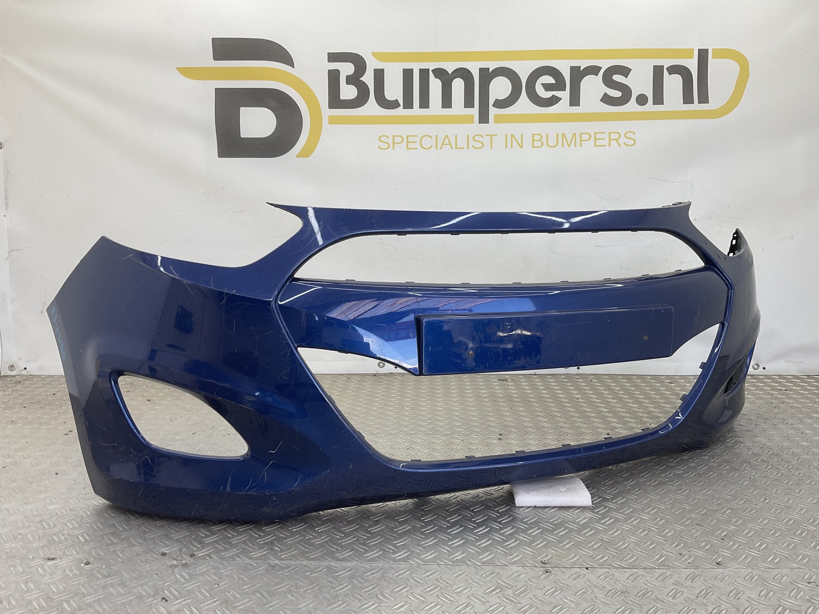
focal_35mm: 29
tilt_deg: -9.2
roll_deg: -1.4
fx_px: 686
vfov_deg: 48.2
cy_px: 307
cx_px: 410
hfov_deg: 61.7
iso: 16
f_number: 1.8
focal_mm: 3
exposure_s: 1/113
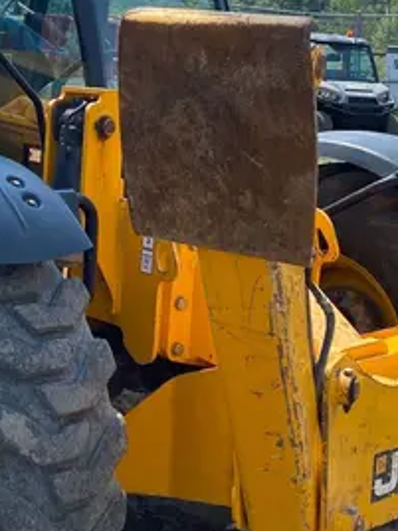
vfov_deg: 27.2
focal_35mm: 71
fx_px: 1088
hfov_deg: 20.6
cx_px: 103
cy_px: 169
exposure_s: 1/3731
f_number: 1.8
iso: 32
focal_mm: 4.25
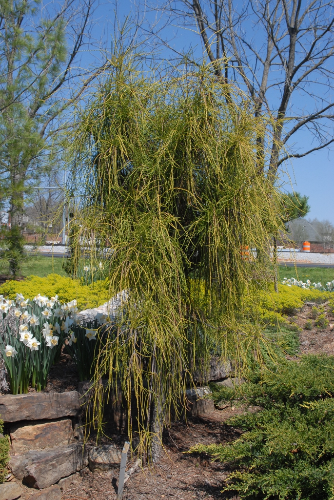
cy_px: 250
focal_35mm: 45
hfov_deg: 29.9
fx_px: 625
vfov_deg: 43.6
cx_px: 167
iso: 400
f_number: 10
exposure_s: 1/350
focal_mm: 30
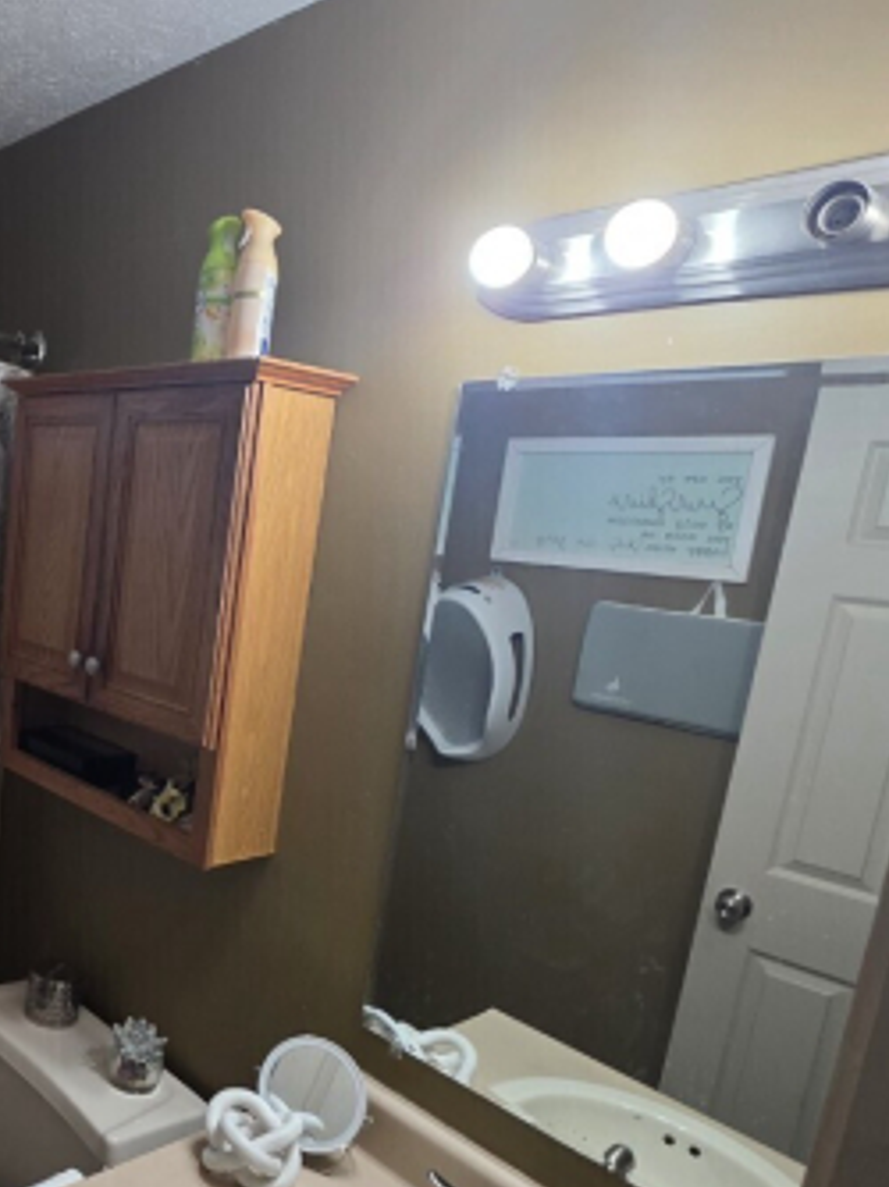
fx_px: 891
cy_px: 677
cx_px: 43
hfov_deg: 46.3
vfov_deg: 67.0
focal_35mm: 26
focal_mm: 2.2
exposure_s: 1/120
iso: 160
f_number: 1.9
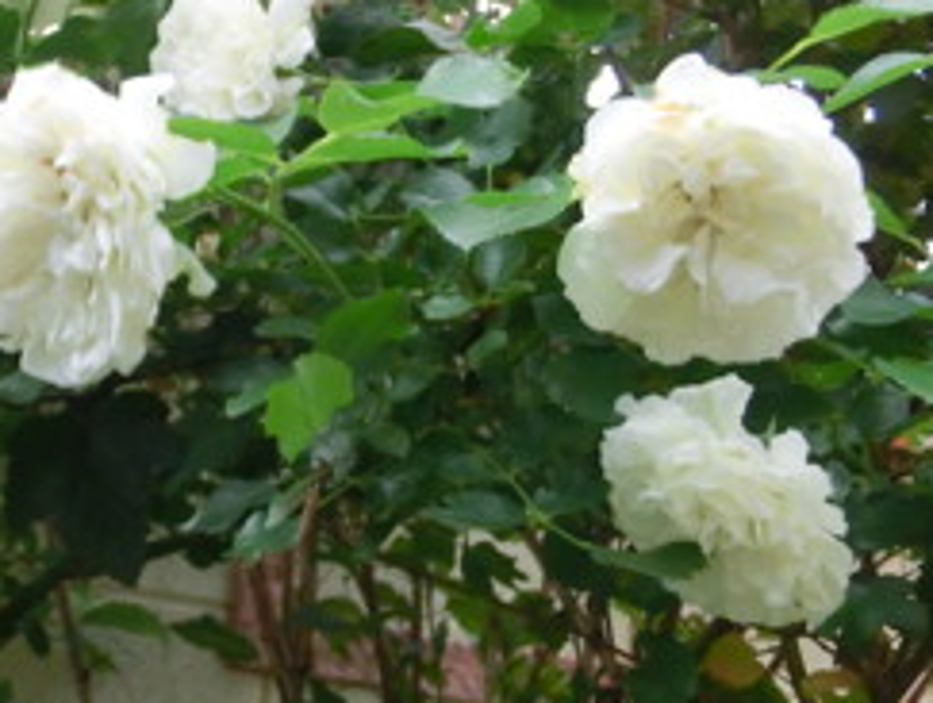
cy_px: 323
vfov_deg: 21.4
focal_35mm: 69
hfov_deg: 27.5
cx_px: 177
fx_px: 1863
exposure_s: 1/60
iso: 200
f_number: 4
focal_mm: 7.38
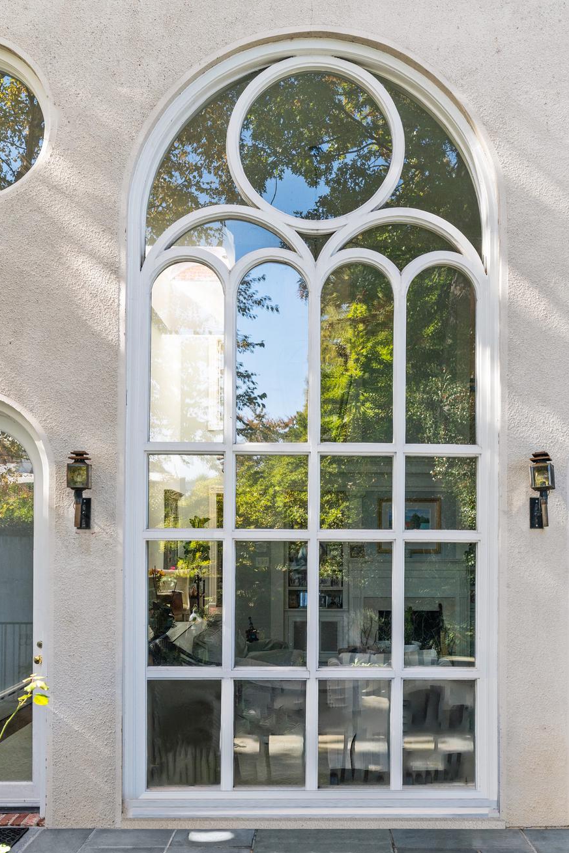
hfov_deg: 38.8
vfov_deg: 55.5
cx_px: 331
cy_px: 496
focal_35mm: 34
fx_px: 806
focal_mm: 29
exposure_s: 1/160
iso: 200
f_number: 8
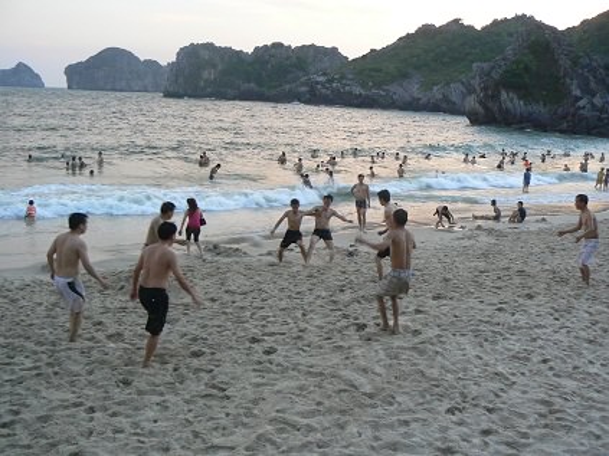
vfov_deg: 39.6
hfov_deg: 51.4
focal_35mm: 36
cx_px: 304
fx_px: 633
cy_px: 228
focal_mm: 6
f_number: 2.8
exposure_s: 1/30
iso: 160
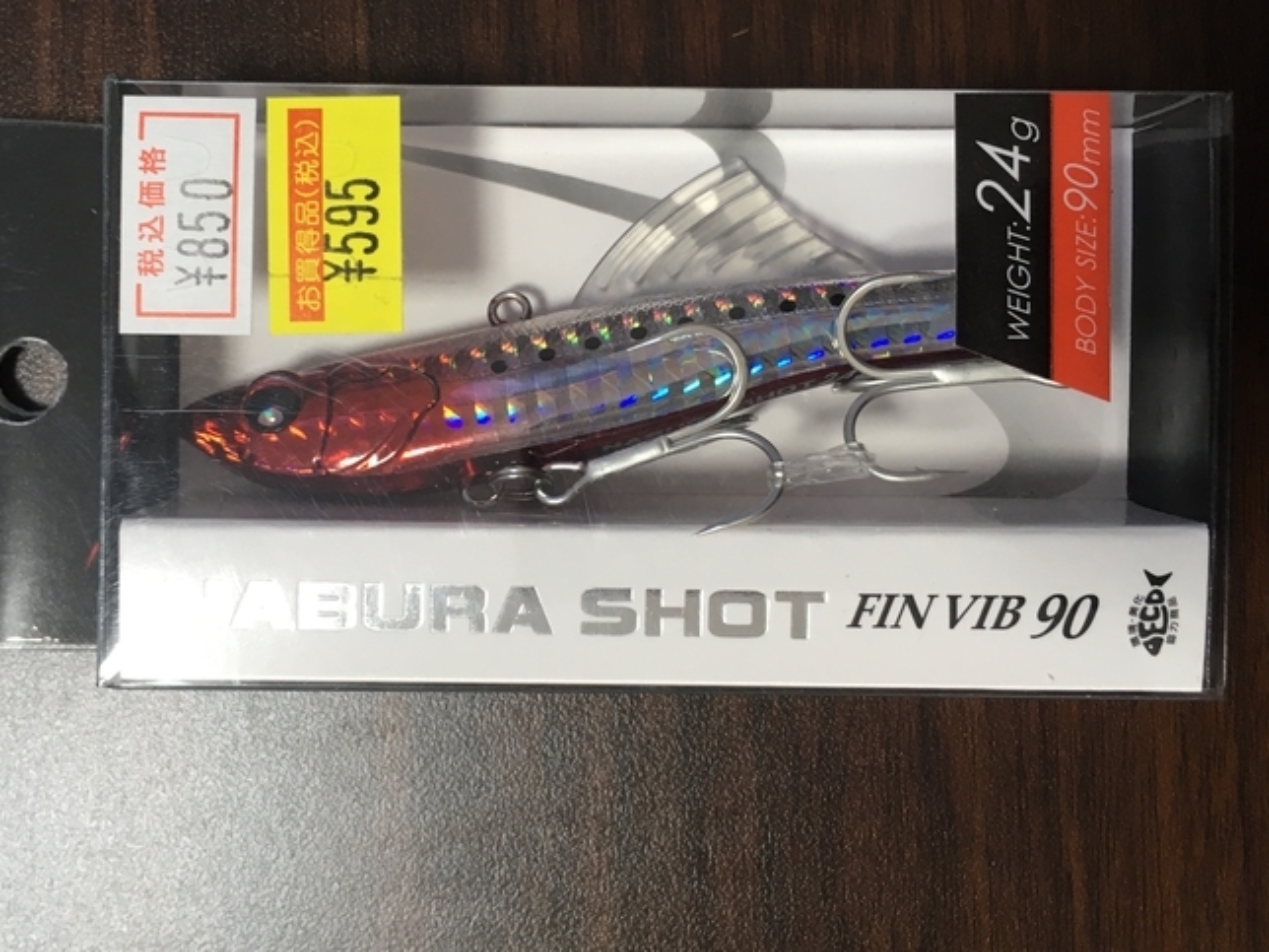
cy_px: 418
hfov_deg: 51.1
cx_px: 534
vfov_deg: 39.6
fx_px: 1320
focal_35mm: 36
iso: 64
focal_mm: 4.15
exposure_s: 1/30
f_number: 2.2
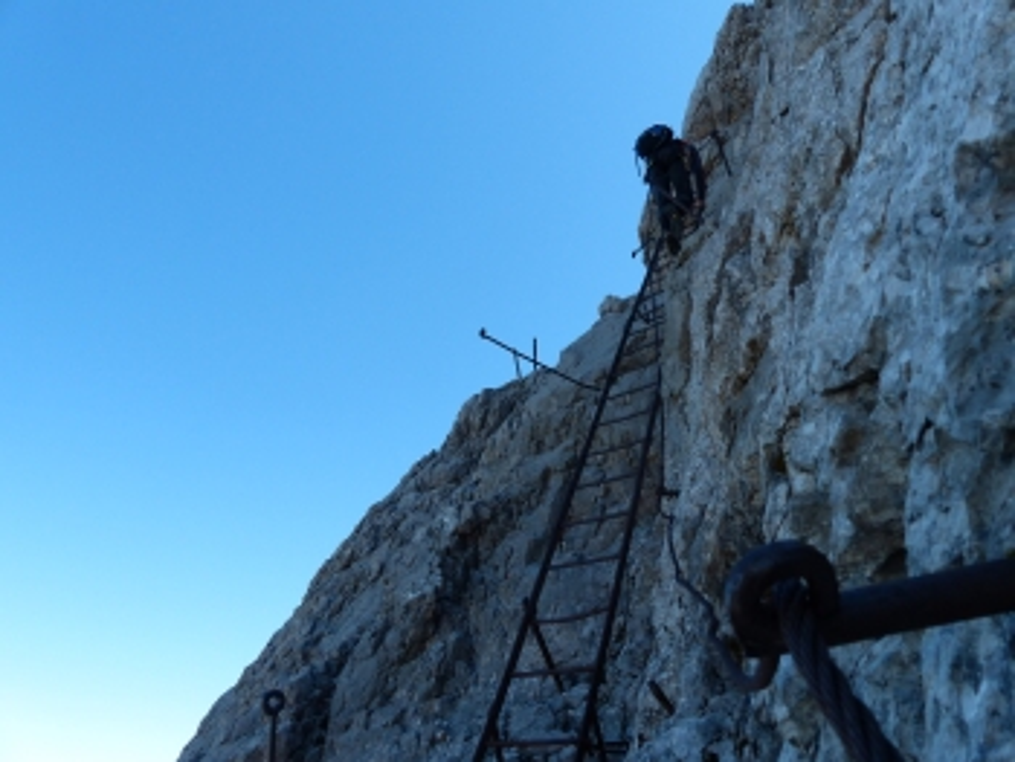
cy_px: 381
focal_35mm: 26
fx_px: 763
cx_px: 508
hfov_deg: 67.3
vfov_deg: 53.1
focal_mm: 4.5
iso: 100
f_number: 4
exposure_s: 1/320
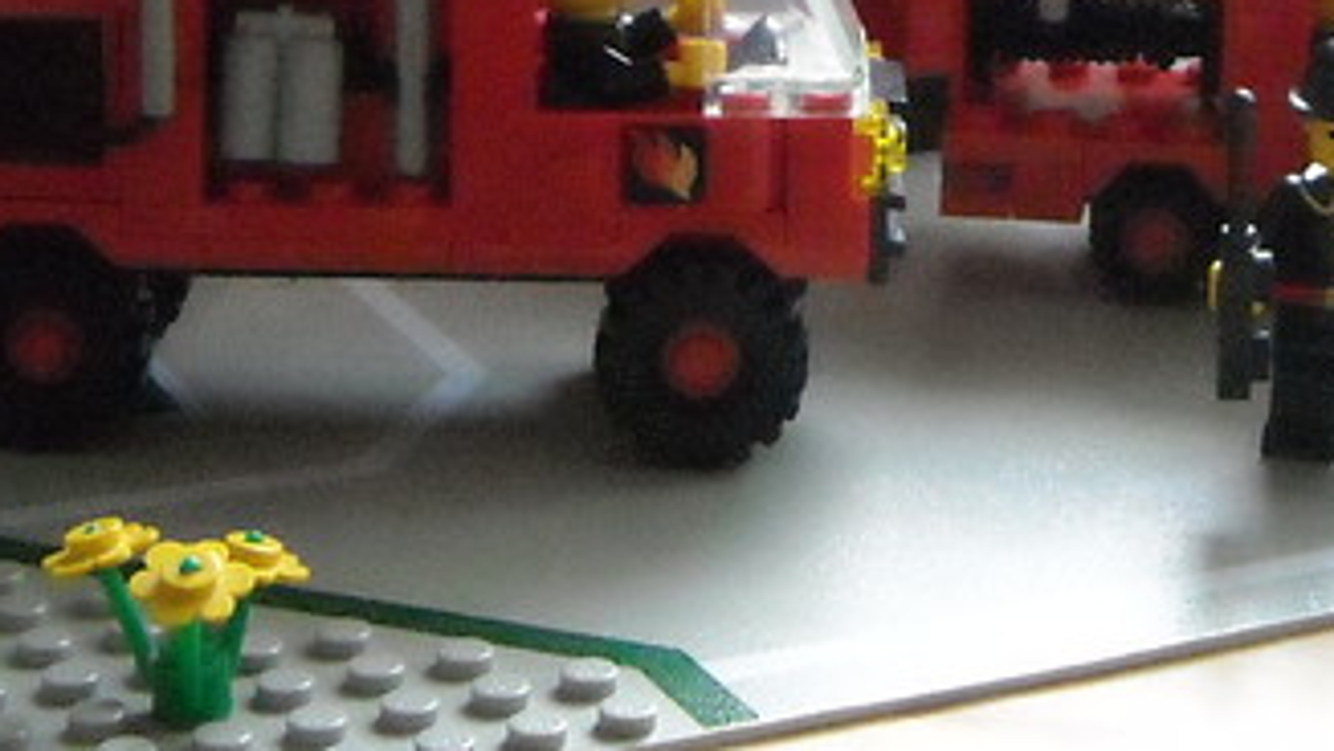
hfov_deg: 20.3
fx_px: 3714
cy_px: -178
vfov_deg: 11.3
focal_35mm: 105
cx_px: 873
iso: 800
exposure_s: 1/100
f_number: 2.8
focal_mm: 5.7
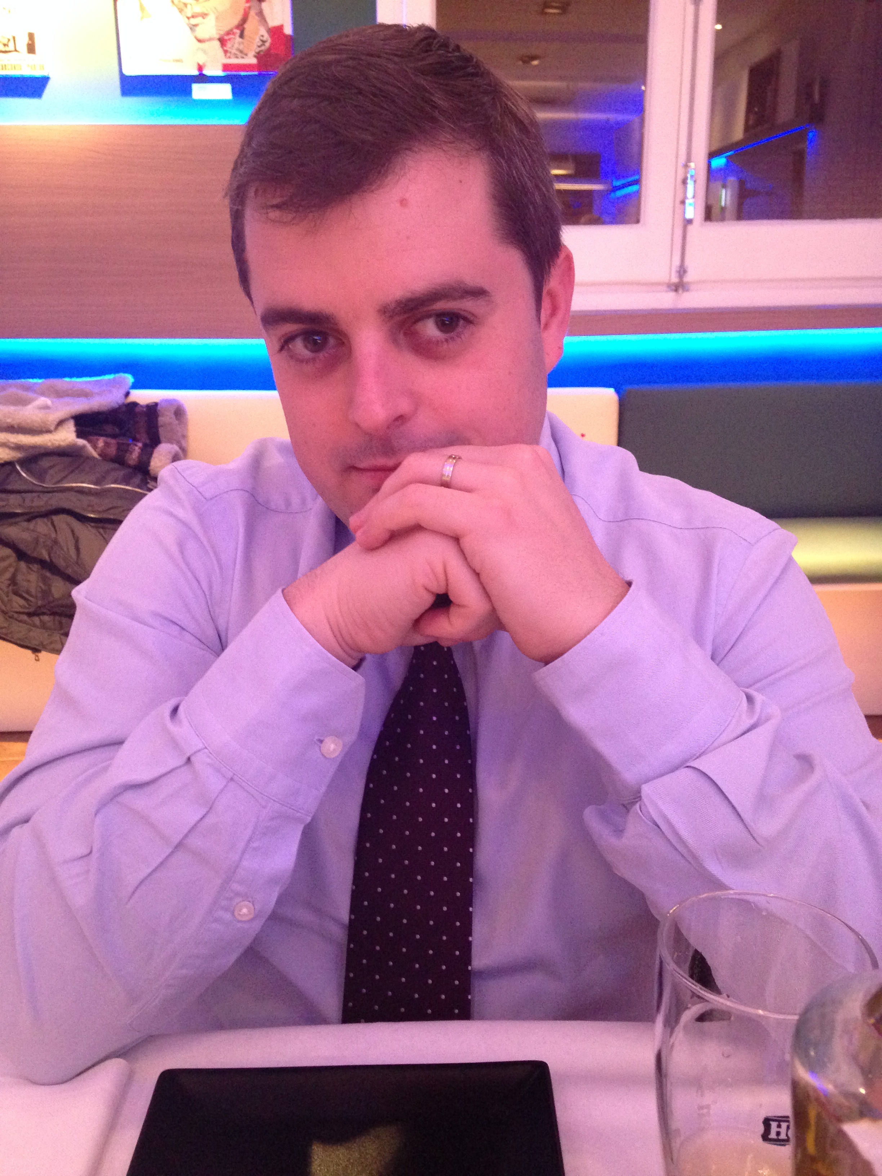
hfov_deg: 42.9
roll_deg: -0.2
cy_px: 588
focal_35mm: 33
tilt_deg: -16.2
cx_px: 441
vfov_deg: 55.4
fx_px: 1121
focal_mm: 4.12
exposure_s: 1/17
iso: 400
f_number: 2.4
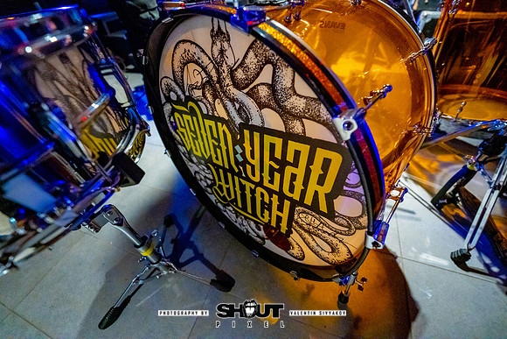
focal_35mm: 14
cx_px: 254
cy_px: 170
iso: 4000
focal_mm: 14
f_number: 2.8
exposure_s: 1/125
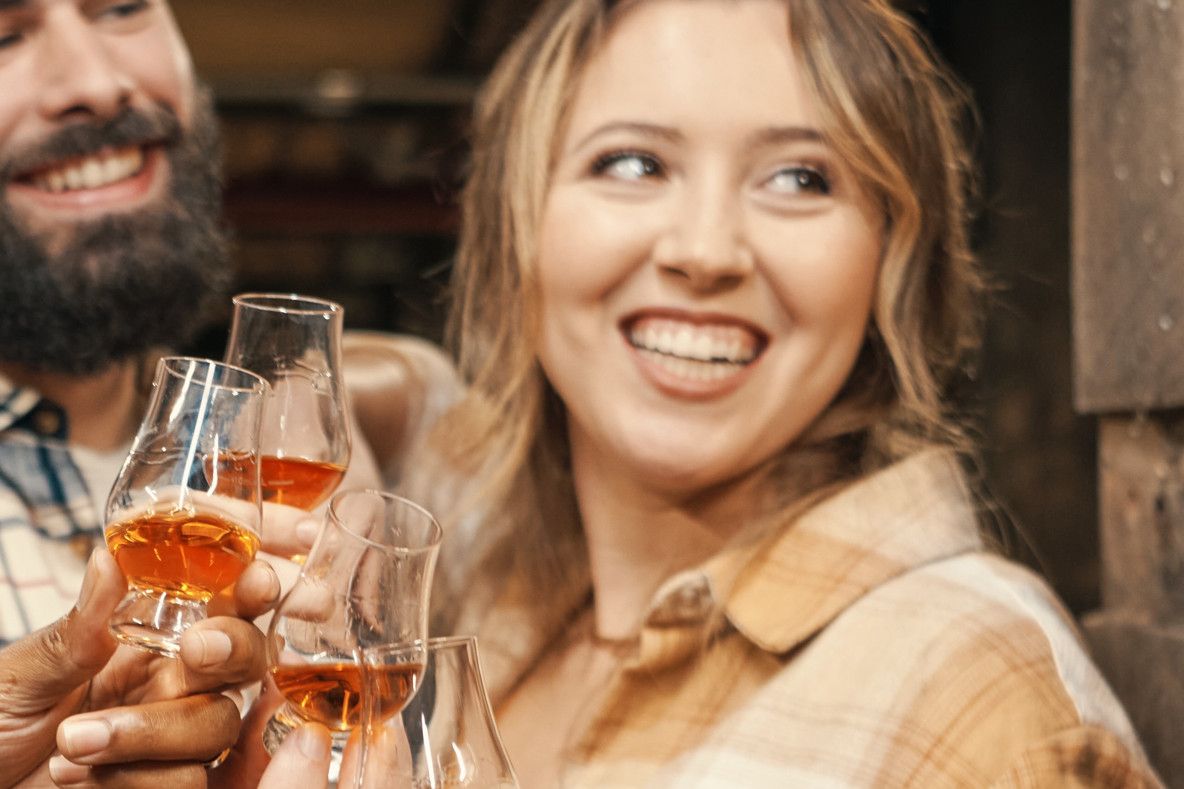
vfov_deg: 13.3
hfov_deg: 19.4
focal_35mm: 103
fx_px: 3387
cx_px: 92
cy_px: 525
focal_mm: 32
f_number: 2.8
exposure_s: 1/125
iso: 400
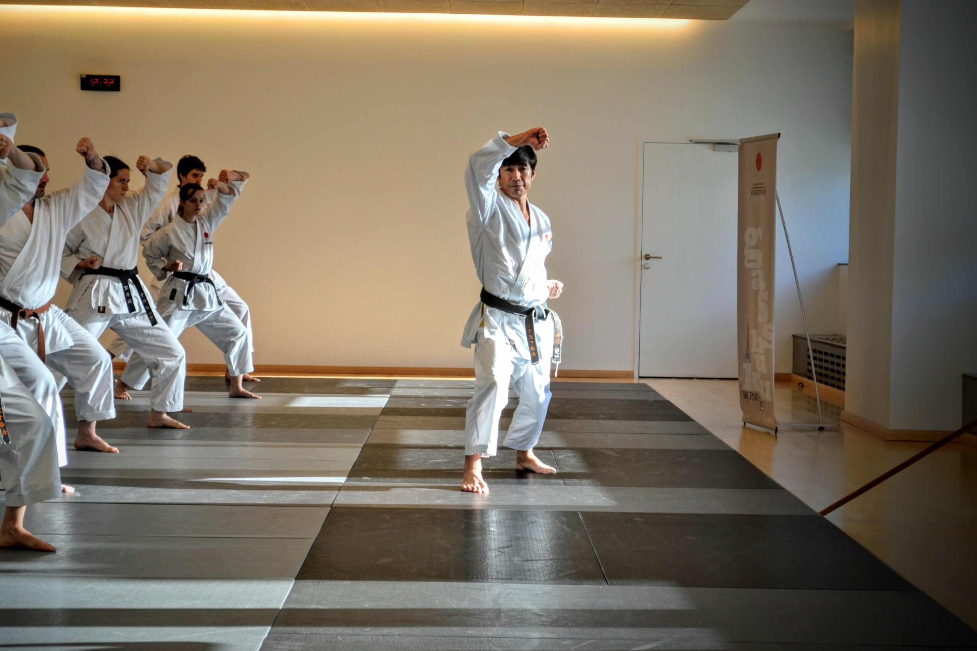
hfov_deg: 24.6
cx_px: 488
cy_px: 326
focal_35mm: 82
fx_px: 2239
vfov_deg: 16.6
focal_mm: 55
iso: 220
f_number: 5.6
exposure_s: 1/125
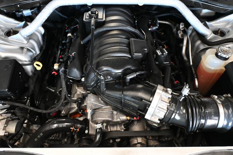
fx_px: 189
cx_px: 116
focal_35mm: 29
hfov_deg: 63.2
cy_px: 78
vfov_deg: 44.6
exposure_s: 1/60
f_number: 3.8
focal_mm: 19.5
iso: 5600
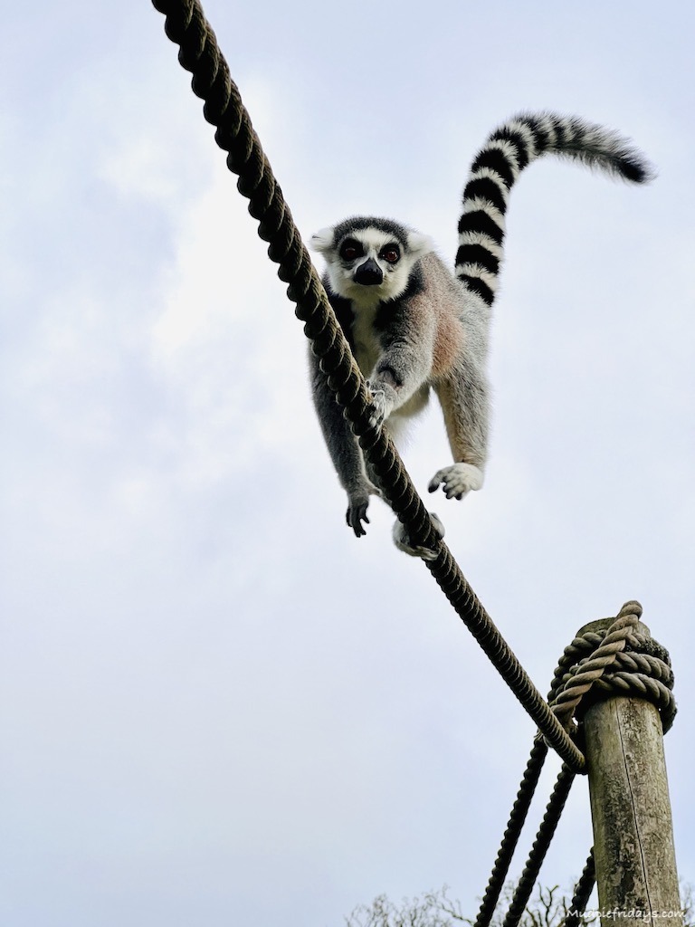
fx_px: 2061
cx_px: 348
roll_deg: -4.7
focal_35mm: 77
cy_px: 464
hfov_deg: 19.1
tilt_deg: +32.7
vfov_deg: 25.3
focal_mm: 9
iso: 32
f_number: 2.8
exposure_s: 1/421
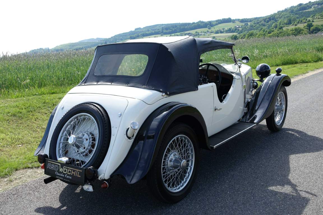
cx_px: 162
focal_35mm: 39
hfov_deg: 49.6
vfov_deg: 34.2
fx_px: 350
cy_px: 108
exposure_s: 1/500
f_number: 4
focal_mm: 14.3
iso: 125
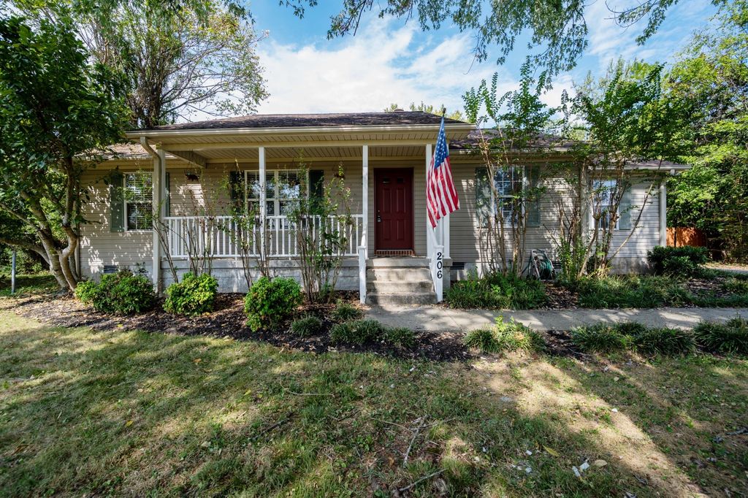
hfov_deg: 104.3
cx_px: 374
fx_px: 291
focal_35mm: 14
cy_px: 249
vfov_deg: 81.2
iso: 100
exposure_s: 1/125
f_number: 6.3
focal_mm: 14
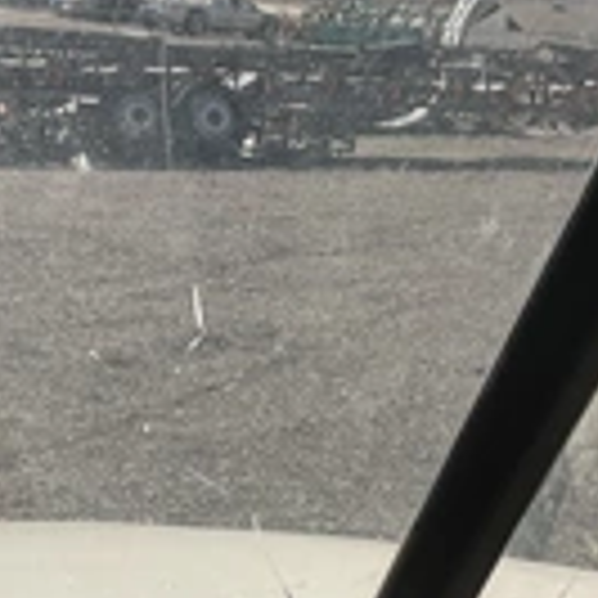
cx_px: 193
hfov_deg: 22.4
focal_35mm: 77
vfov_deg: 22.4
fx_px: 1505
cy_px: 400
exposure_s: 1/2538
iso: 25
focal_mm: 3
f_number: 1.8
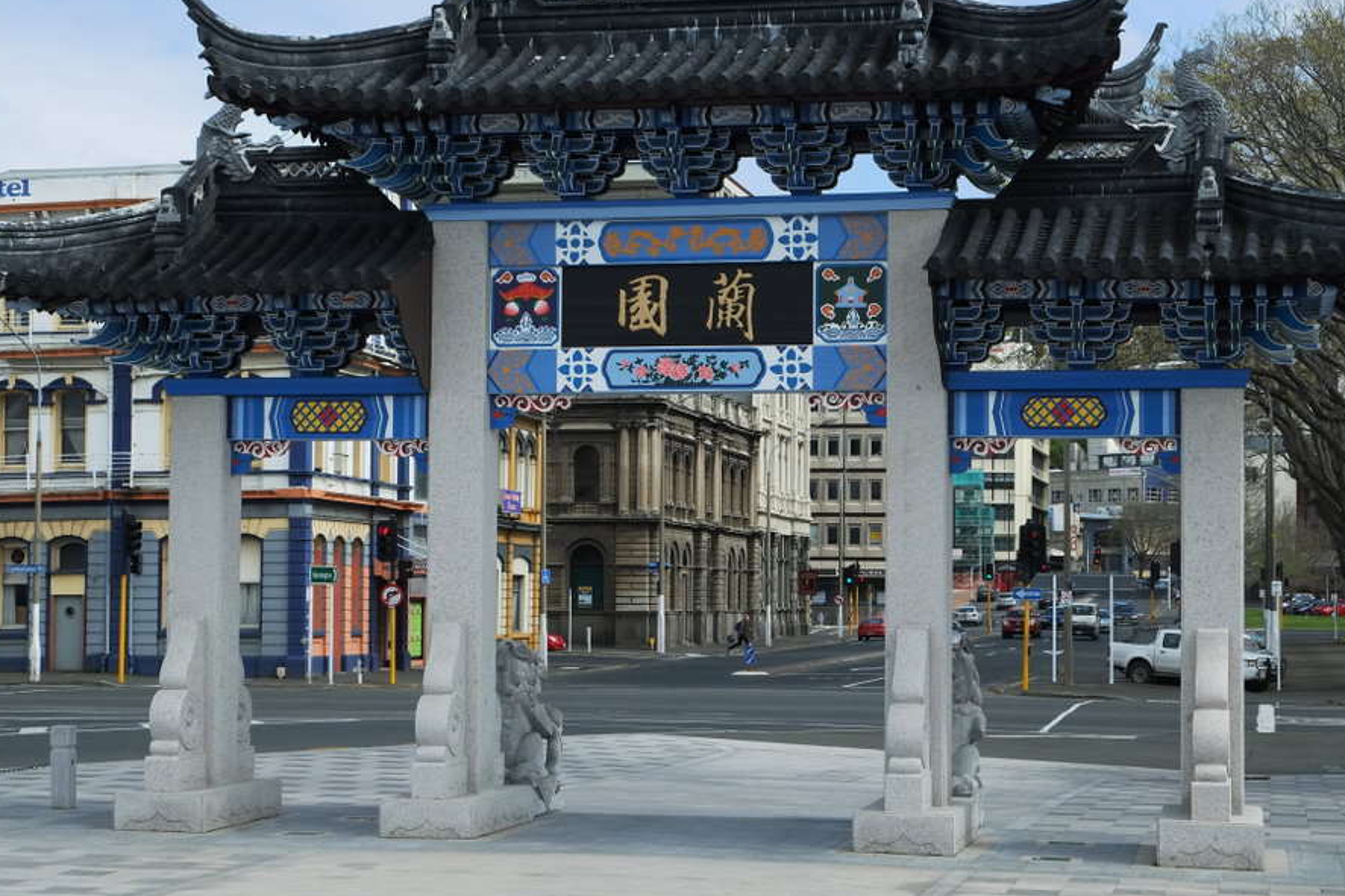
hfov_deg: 29.2
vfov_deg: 19.7
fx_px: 2577
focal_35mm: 69
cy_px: 453
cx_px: 628
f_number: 8
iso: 400
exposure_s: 1/750
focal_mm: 34.3
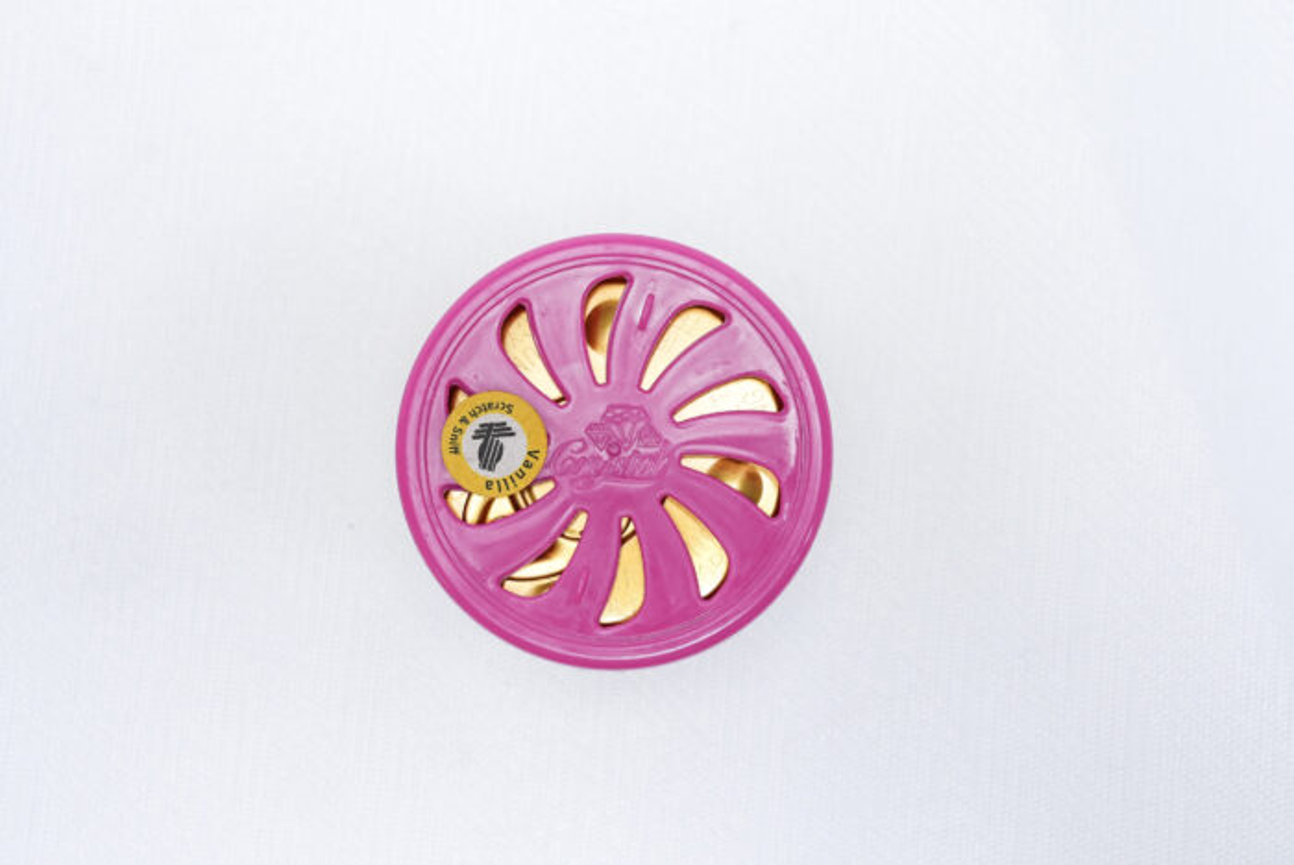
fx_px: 2518
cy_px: 432
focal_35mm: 70
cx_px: 647
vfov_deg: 19.5
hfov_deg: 28.8
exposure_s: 1/250
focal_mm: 70
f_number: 8
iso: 3200
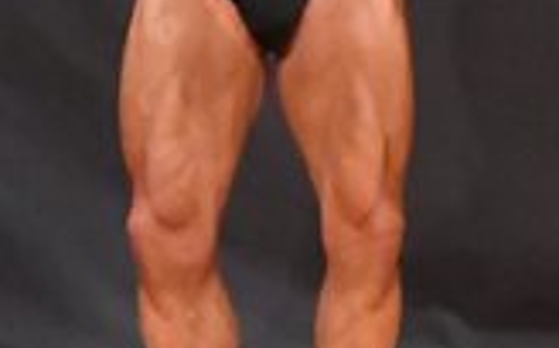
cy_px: -3
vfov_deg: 1.1
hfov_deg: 1.8
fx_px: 17587
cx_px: 925
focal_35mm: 1156
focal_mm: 160
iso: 9000
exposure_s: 1/400
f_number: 5.6
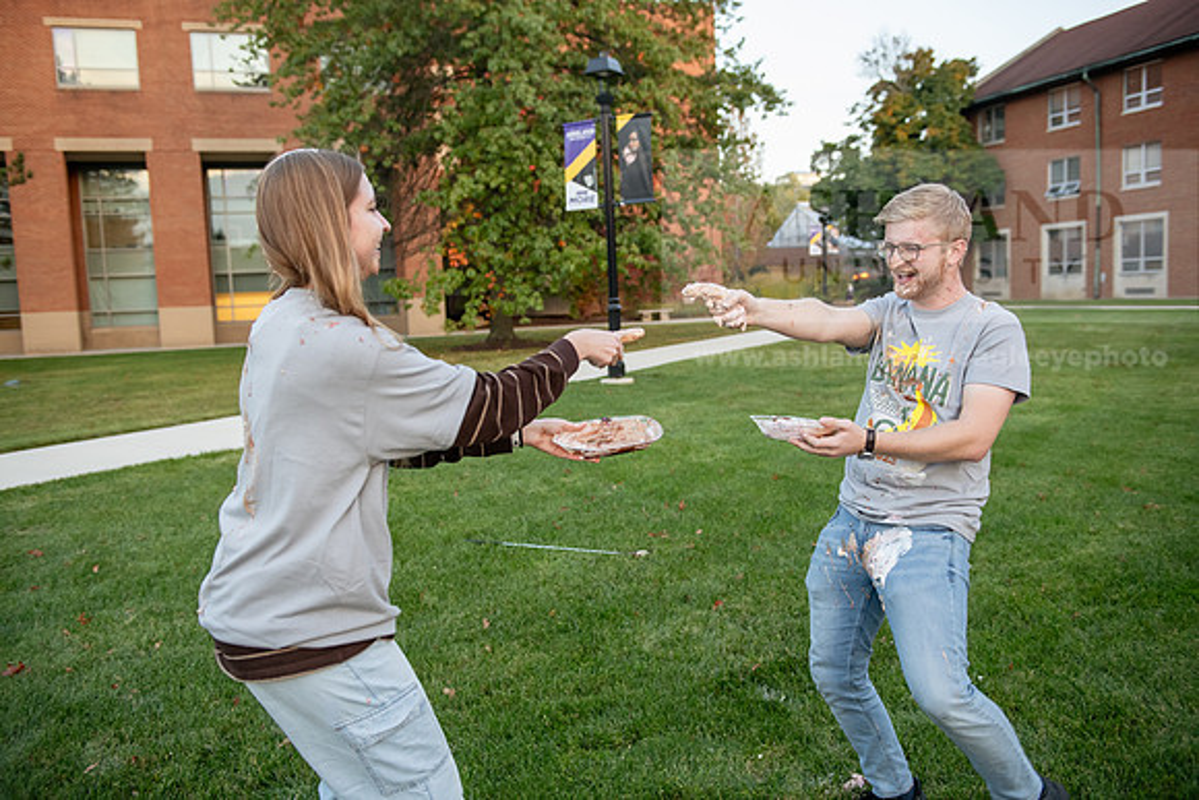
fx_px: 1066
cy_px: 400
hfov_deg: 58.7
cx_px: 600
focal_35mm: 32
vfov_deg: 41.1
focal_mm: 32
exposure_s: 1/320
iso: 800
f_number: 3.2
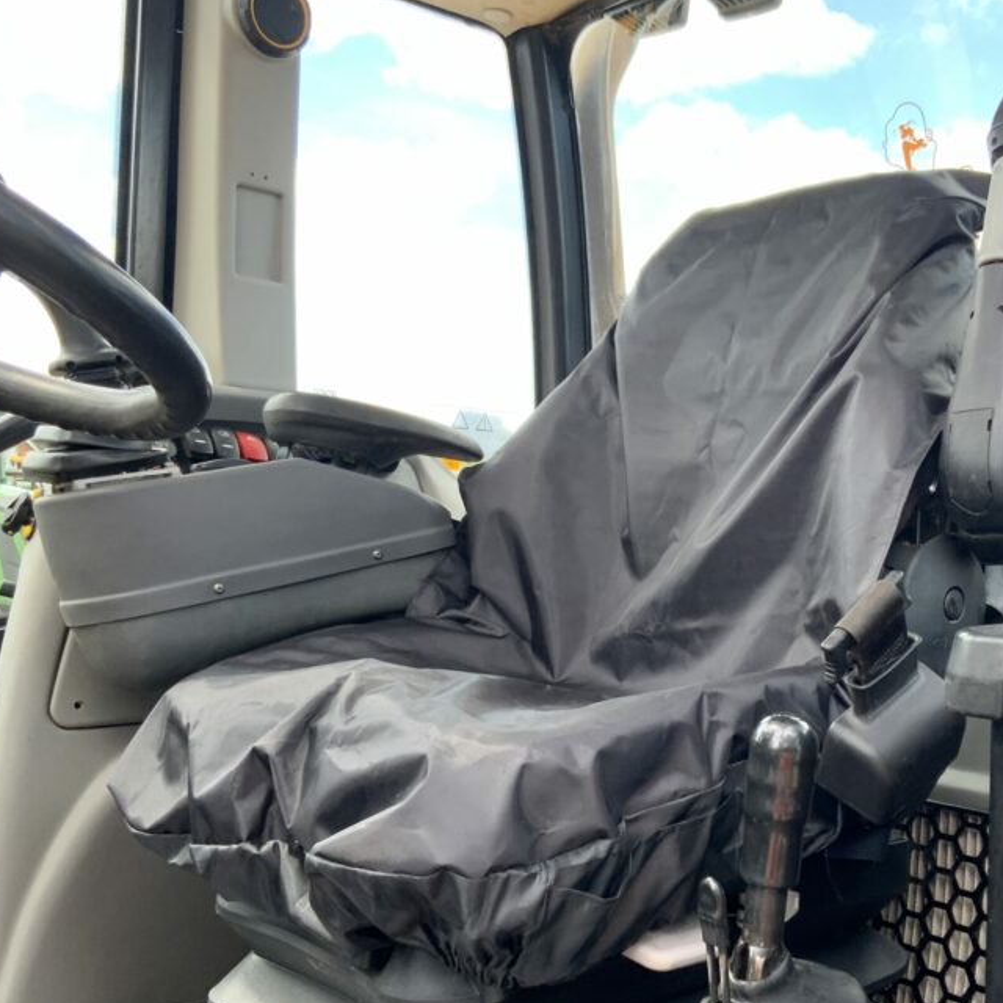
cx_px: 630
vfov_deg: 40.8
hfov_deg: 40.6
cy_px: 572
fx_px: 1344
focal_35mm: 41
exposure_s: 1/122
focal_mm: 3
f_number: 1.8
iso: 20
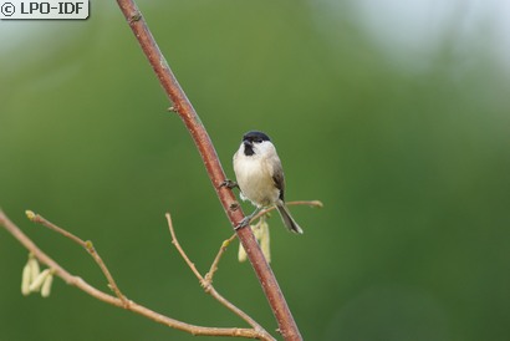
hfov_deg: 4.6
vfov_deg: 3.1
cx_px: 255
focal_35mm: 450
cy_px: 170
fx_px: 6379
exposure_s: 1/350
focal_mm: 300
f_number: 3.5
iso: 400
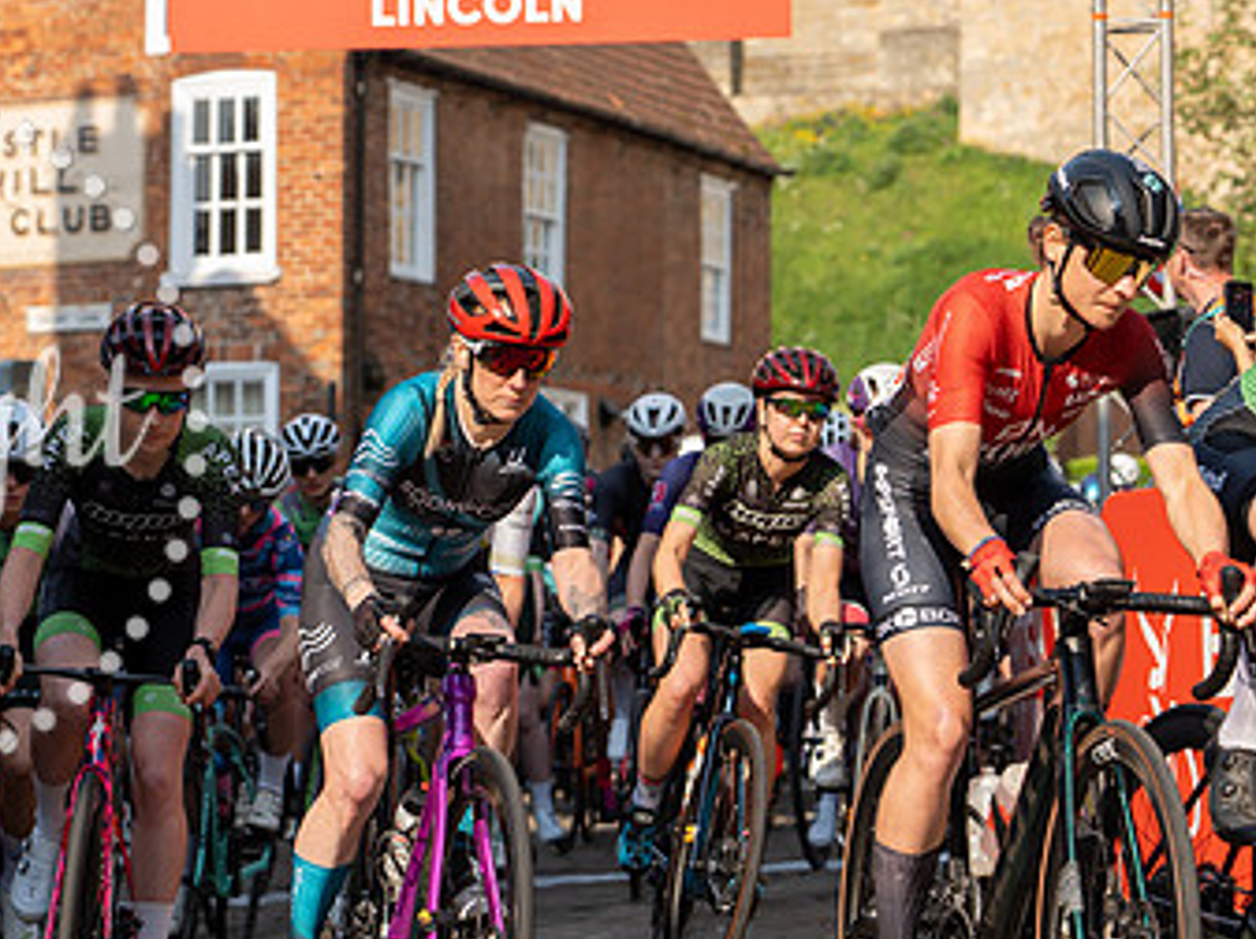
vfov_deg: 12.7
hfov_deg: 17.0
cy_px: 237
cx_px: 436
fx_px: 4204
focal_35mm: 116
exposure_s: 1/1000
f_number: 4
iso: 200
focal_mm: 70
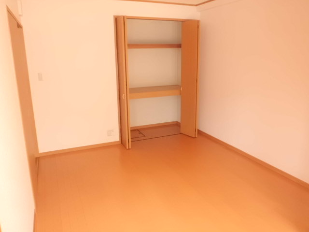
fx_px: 232
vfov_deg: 53.1
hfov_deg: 67.3
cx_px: 154
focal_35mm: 26
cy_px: 116
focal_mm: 4.6
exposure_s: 1/60
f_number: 3.2
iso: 400
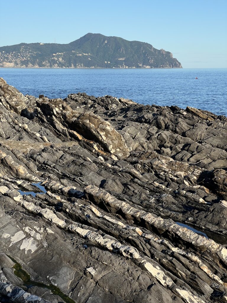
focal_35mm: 77
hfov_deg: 19.1
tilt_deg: -6.3
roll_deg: +0.0
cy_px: 152
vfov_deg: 25.3
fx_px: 673
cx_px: 114
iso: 32
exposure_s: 1/657
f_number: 2.8
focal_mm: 9
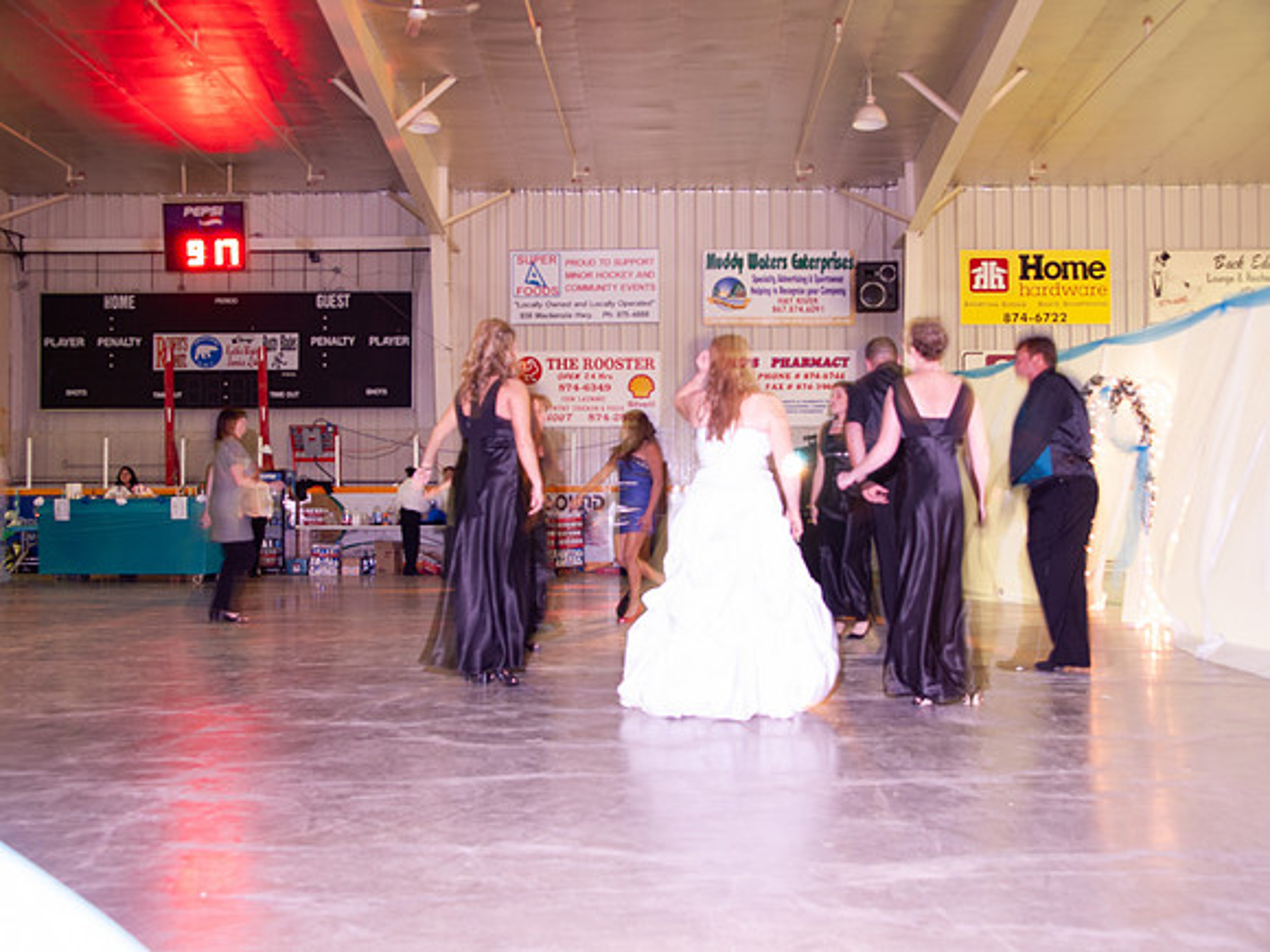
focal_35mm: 34
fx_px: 1247
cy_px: 476
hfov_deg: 54.0
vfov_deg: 41.8
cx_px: 635
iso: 200
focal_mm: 17
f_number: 2.8
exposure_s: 1/2
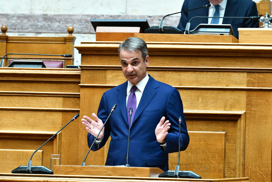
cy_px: 91
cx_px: 136
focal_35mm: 300
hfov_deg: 6.9
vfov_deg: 4.6
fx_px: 2267
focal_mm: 200
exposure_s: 1/500
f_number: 5
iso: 8000
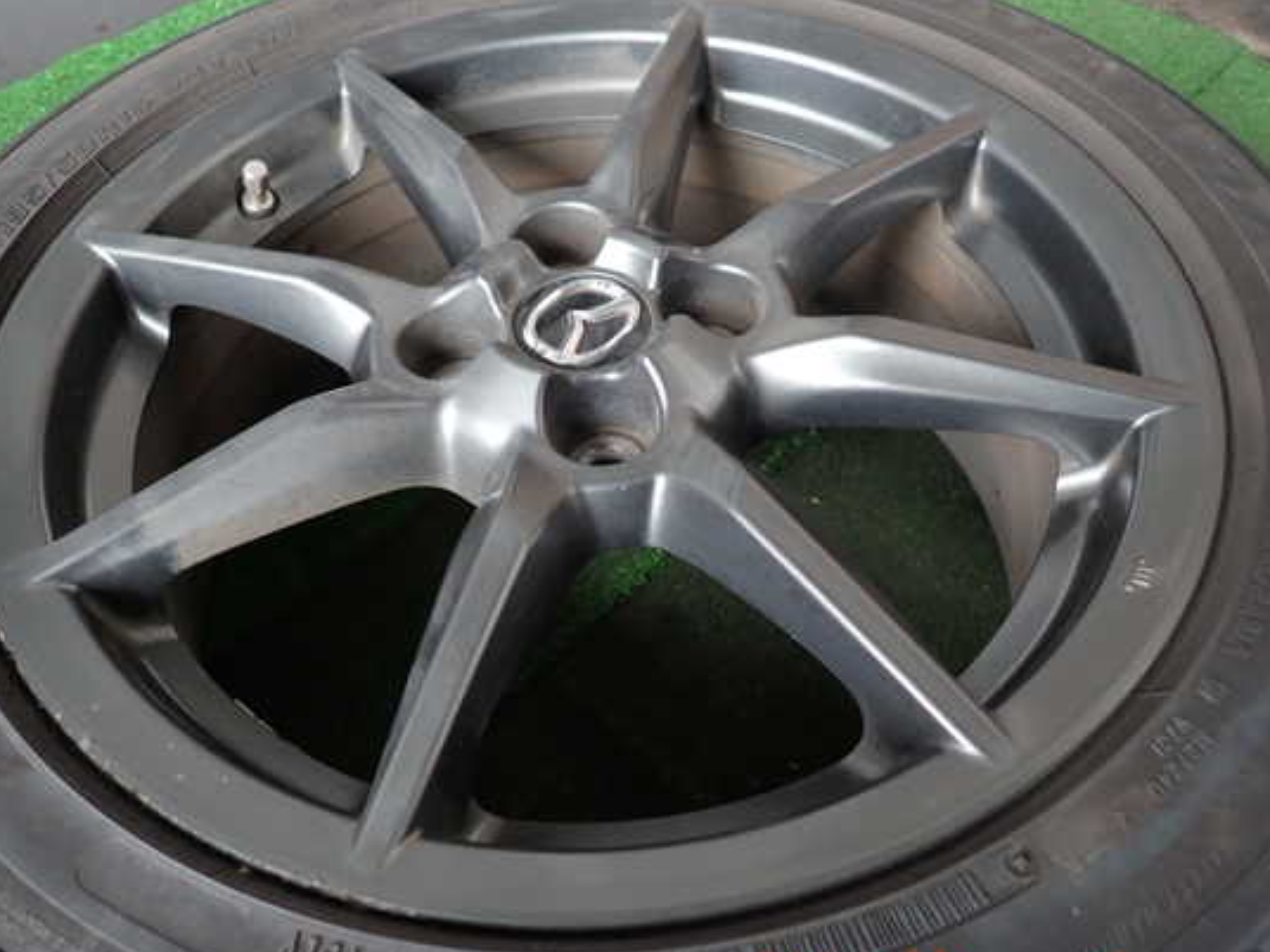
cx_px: 585
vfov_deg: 49.7
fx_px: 1027
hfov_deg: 63.4
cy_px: 474
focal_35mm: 28
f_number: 2
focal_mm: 4.5
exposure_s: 1/40
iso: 200
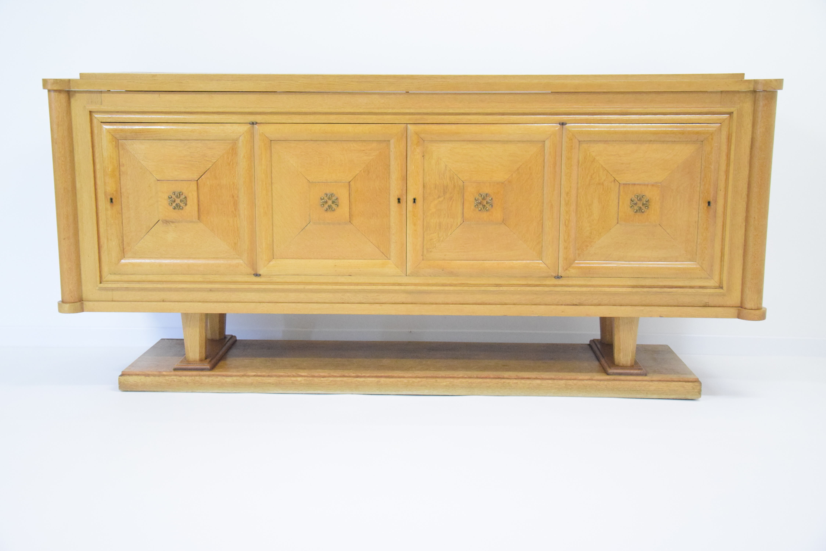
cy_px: 276
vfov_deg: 29.9
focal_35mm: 45
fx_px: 1033
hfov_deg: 43.6
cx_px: 413
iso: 4500
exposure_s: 1/60
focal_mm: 30
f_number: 4.2
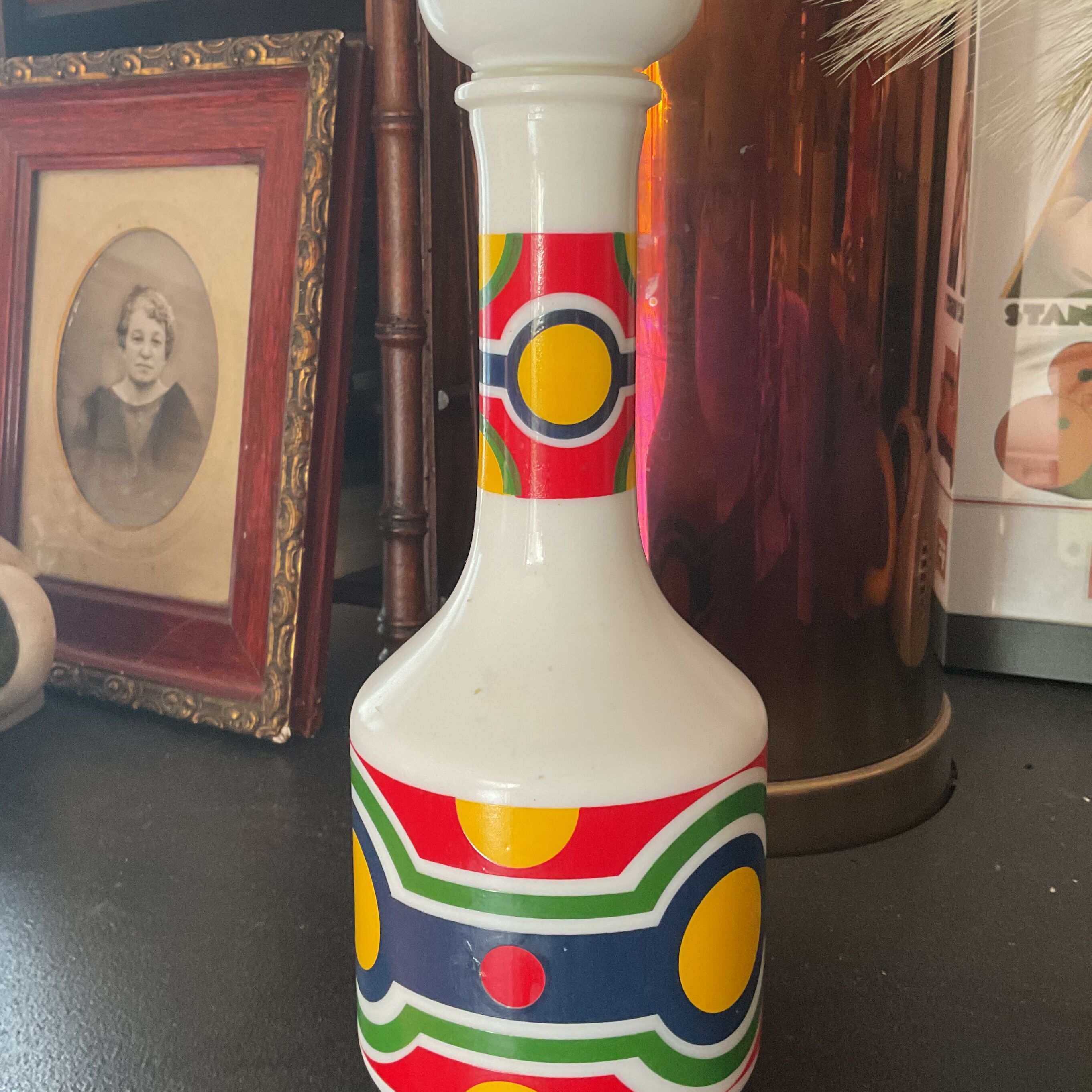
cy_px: 513
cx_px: 517
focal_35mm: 38
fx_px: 1356
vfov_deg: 43.8
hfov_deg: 43.8
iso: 200
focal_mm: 3
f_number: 1.8
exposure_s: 1/60
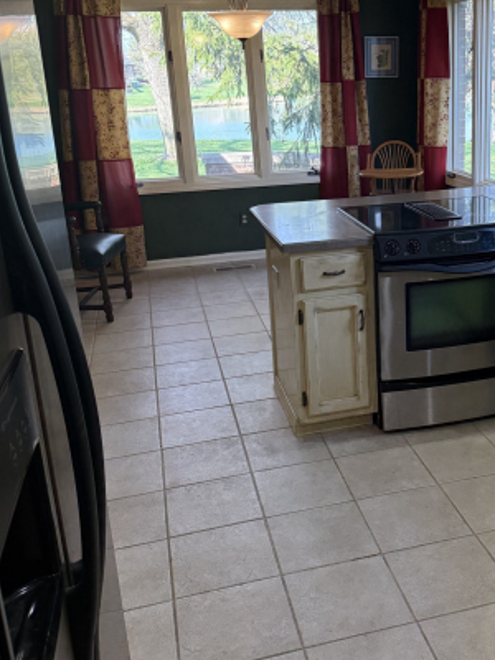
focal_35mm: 40
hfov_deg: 35.2
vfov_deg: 46.6
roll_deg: +1.5
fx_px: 763
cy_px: 271
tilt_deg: -15.7
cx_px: 373
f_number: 1.78
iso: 200
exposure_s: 1/200
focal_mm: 6.76
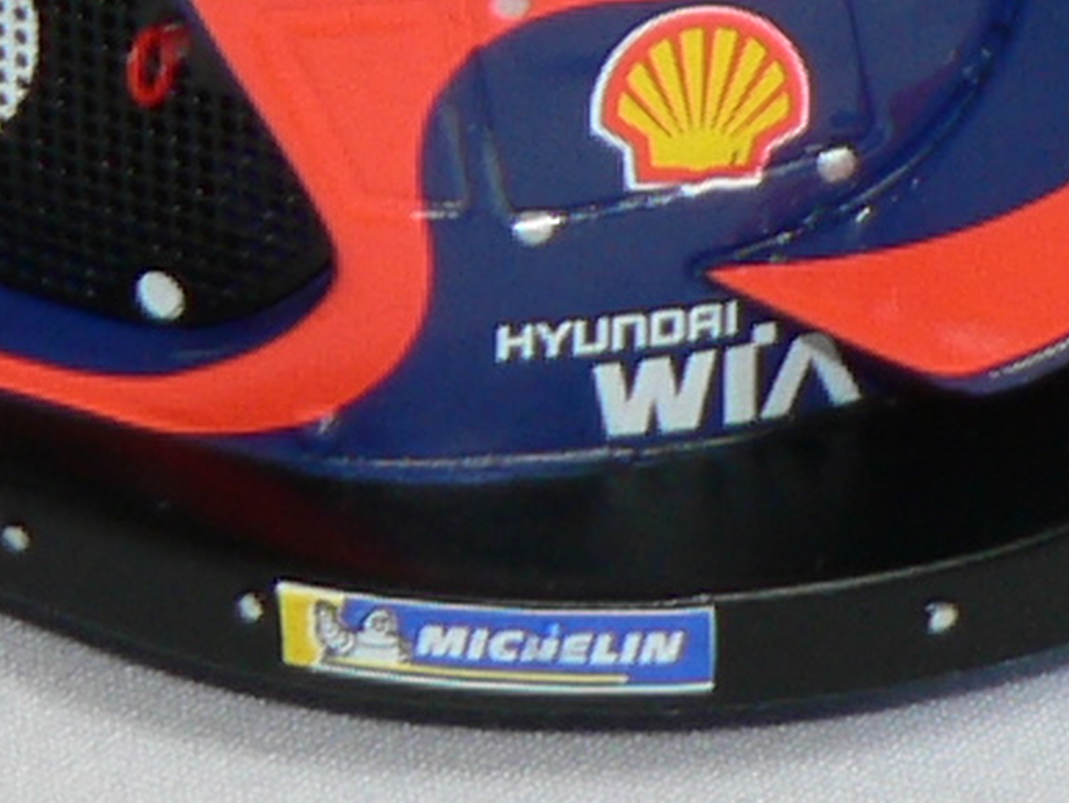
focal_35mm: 444
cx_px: 1000
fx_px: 13720
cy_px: -1456
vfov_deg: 3.3
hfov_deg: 4.5
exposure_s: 1/60
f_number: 3.2
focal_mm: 11.2
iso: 80
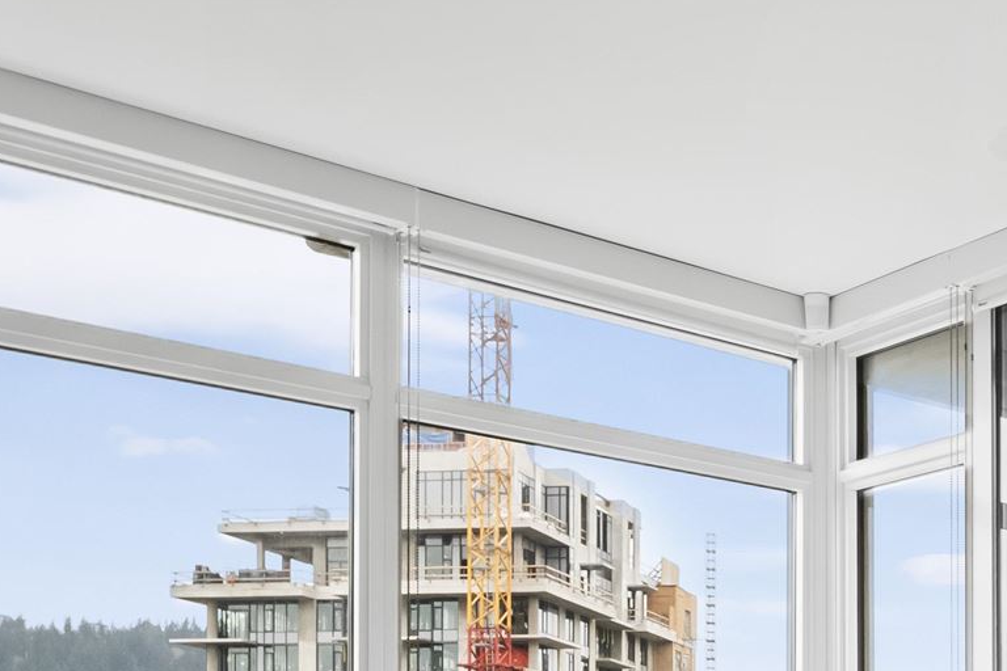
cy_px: 864
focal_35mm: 54
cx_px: 1061
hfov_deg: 33.0
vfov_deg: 22.5
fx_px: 1510
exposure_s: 1/6
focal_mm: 9
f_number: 9
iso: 250
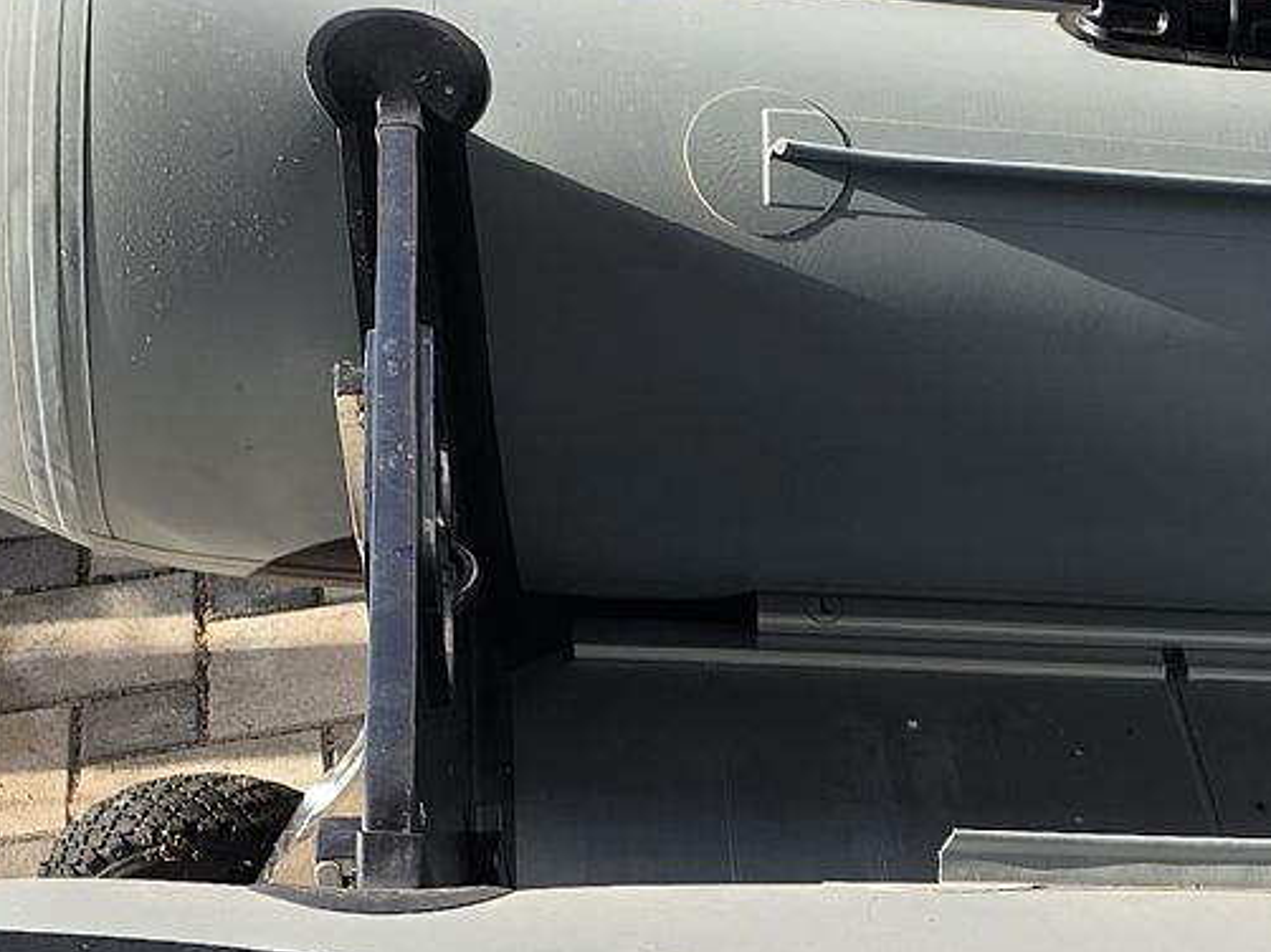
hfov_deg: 21.1
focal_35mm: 88
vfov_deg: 15.9
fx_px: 3230
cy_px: 1225
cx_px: 1428
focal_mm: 6.3
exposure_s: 1/261
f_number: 1.7
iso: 12
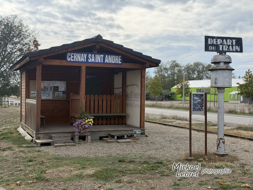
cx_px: 126
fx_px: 351
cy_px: 95
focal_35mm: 48
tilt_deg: +0.9
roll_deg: -1.2
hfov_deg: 39.7
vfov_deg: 30.3
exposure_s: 1/4098
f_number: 1.78
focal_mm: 6.76
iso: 80
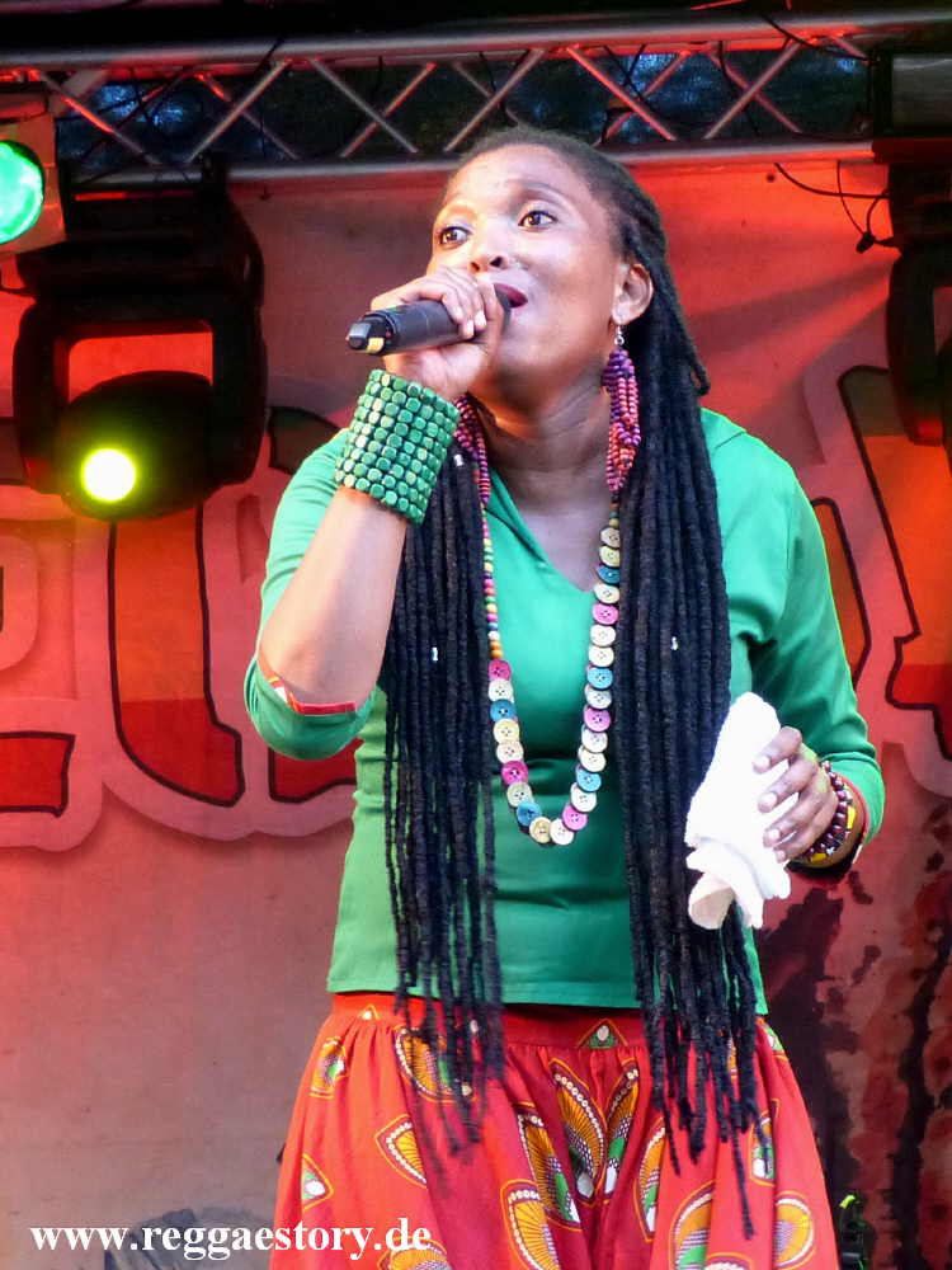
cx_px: 476
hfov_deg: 23.3
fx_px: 2310
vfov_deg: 30.7
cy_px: 635
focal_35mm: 63
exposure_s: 1/50
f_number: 2.8
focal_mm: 11.4
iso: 400
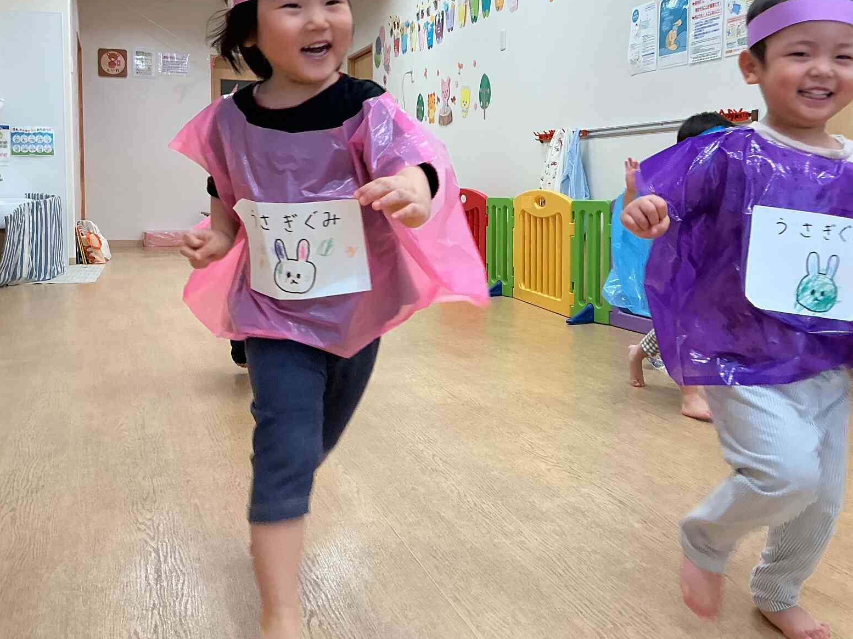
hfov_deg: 49.0
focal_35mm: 38
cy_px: 246
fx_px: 936
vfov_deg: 37.5
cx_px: 424
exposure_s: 1/120
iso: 40
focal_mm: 3
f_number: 1.8
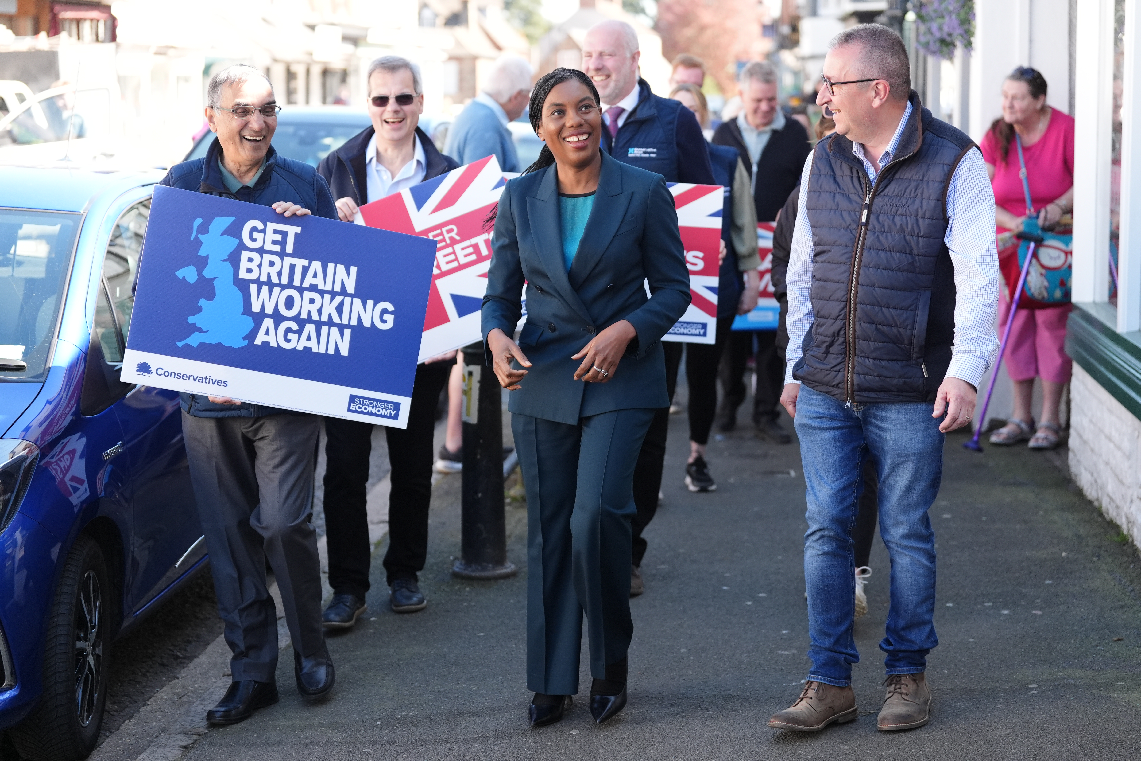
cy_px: 380
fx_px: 2218
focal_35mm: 70
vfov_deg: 19.5
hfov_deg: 28.8
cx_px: 570
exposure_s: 1/2500
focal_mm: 70
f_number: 2.8
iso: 1600
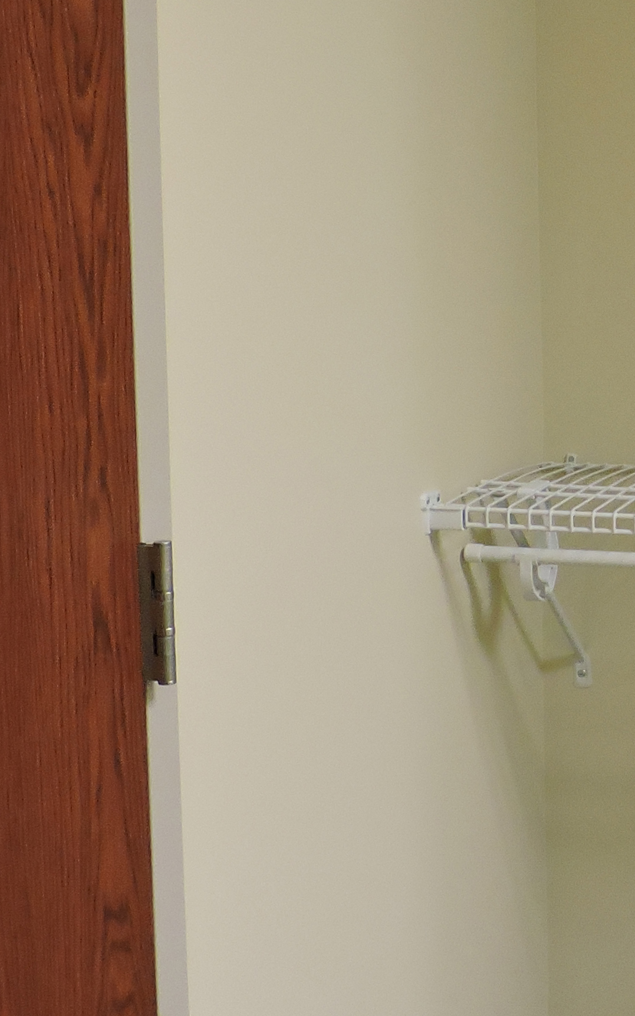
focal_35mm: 68
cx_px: 902
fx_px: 1884
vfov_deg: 30.1
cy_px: 383
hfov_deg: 17.5
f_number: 3
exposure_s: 1/15
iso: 400
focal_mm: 4.3
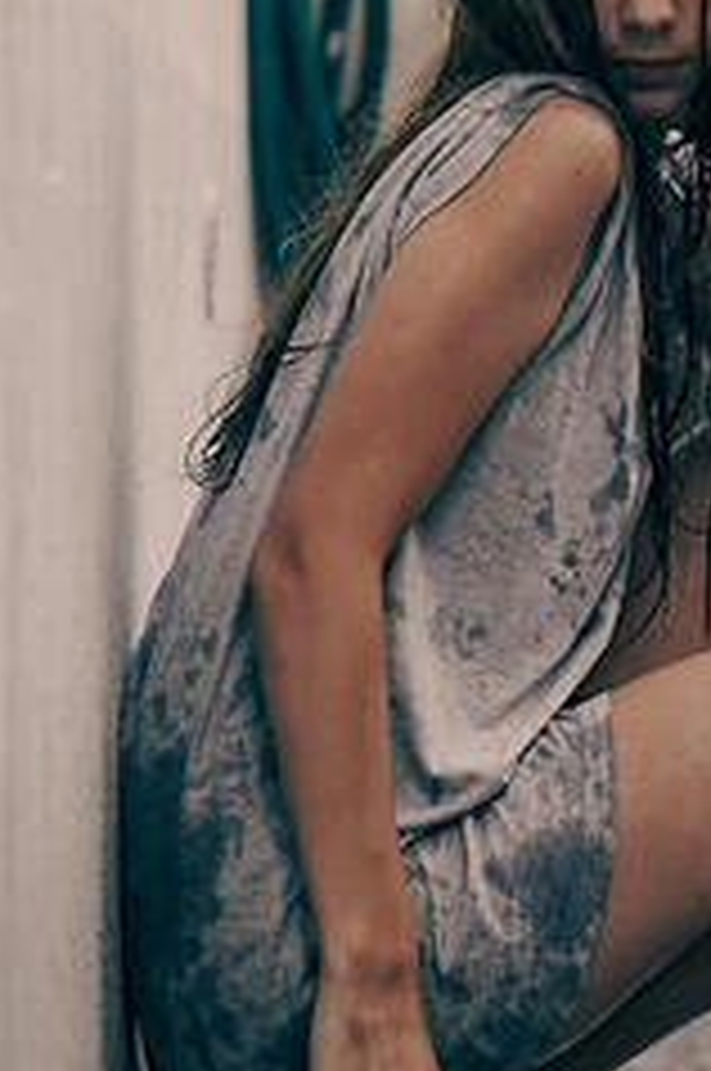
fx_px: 6298
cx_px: 720
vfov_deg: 9.7
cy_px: 230
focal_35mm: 212
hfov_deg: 6.4
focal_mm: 56
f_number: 1.6
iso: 100
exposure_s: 1/125
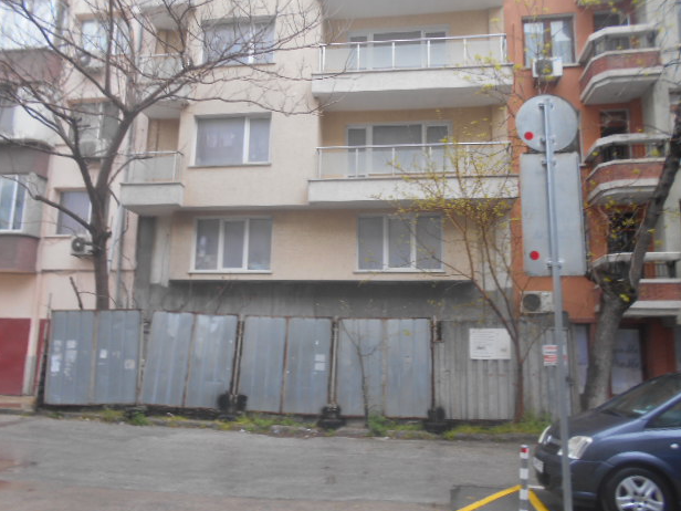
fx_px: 531
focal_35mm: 27
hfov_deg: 65.3
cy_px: 253
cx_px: 347
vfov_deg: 51.4
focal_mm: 4.6
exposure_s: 1/40
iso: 80
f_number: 3.2
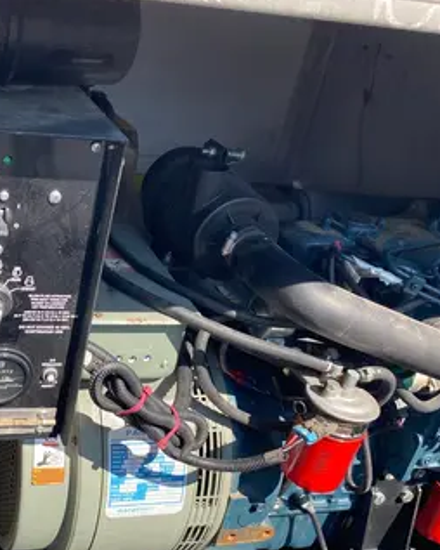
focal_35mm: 44
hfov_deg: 32.6
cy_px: 325
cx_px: 49
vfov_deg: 41.8
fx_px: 716
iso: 32
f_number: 1.8
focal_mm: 4.25
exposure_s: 1/690
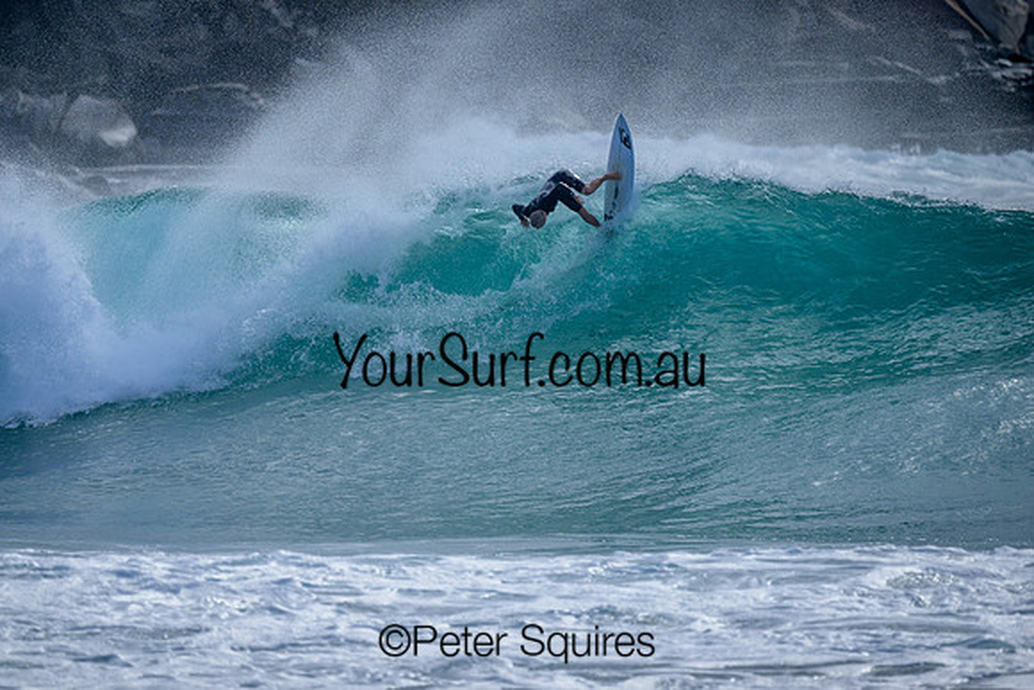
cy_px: 345
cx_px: 517
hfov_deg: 2.6
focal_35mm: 800
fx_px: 22982
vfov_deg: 1.7
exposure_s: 1/2000
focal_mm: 800
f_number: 6.3
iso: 360
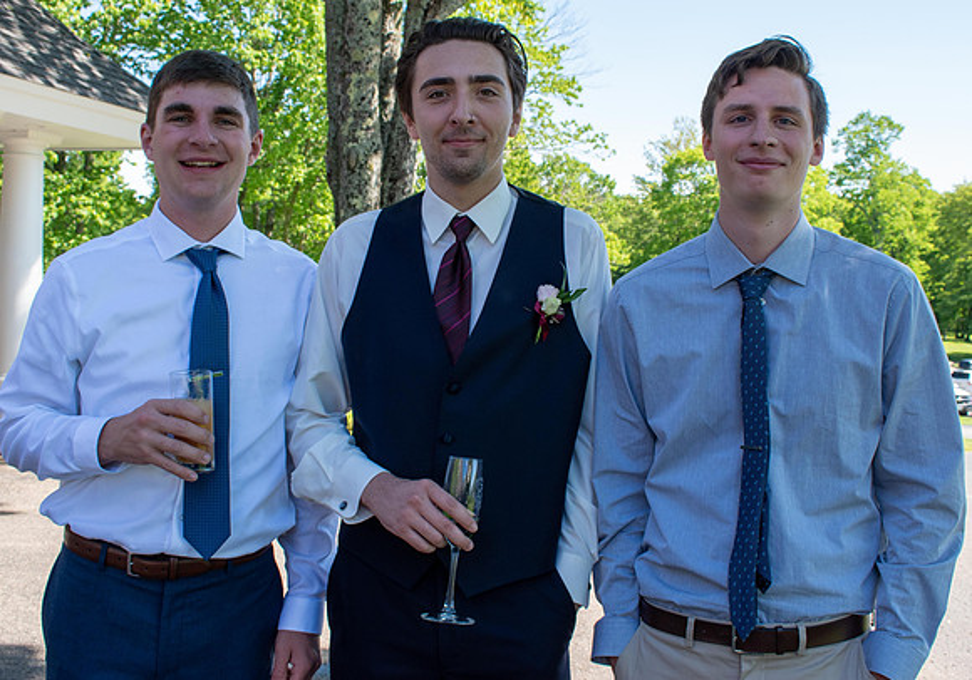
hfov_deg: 47.7
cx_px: 482
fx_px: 1099
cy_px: 298
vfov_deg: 34.4
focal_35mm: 40
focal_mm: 23
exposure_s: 1/250
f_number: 8
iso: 280
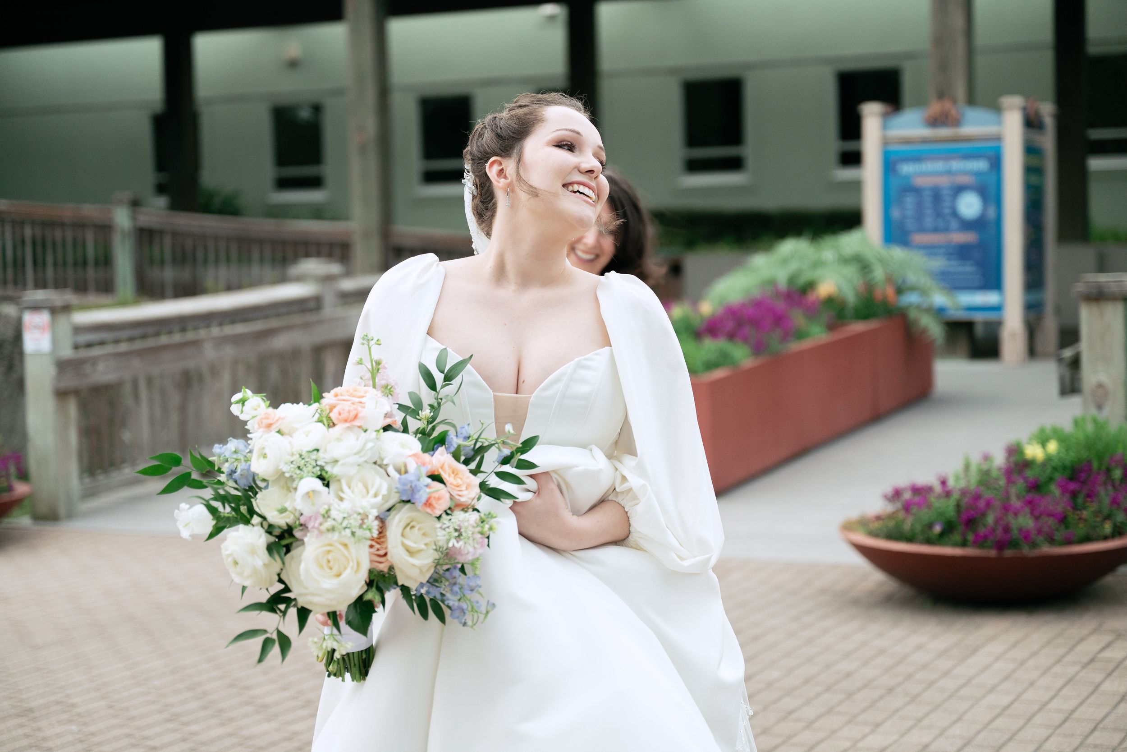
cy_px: 376
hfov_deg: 30.5
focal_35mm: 66
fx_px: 2066
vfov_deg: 20.6
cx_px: 564
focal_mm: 66
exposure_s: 1/2000
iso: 500
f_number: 2.8
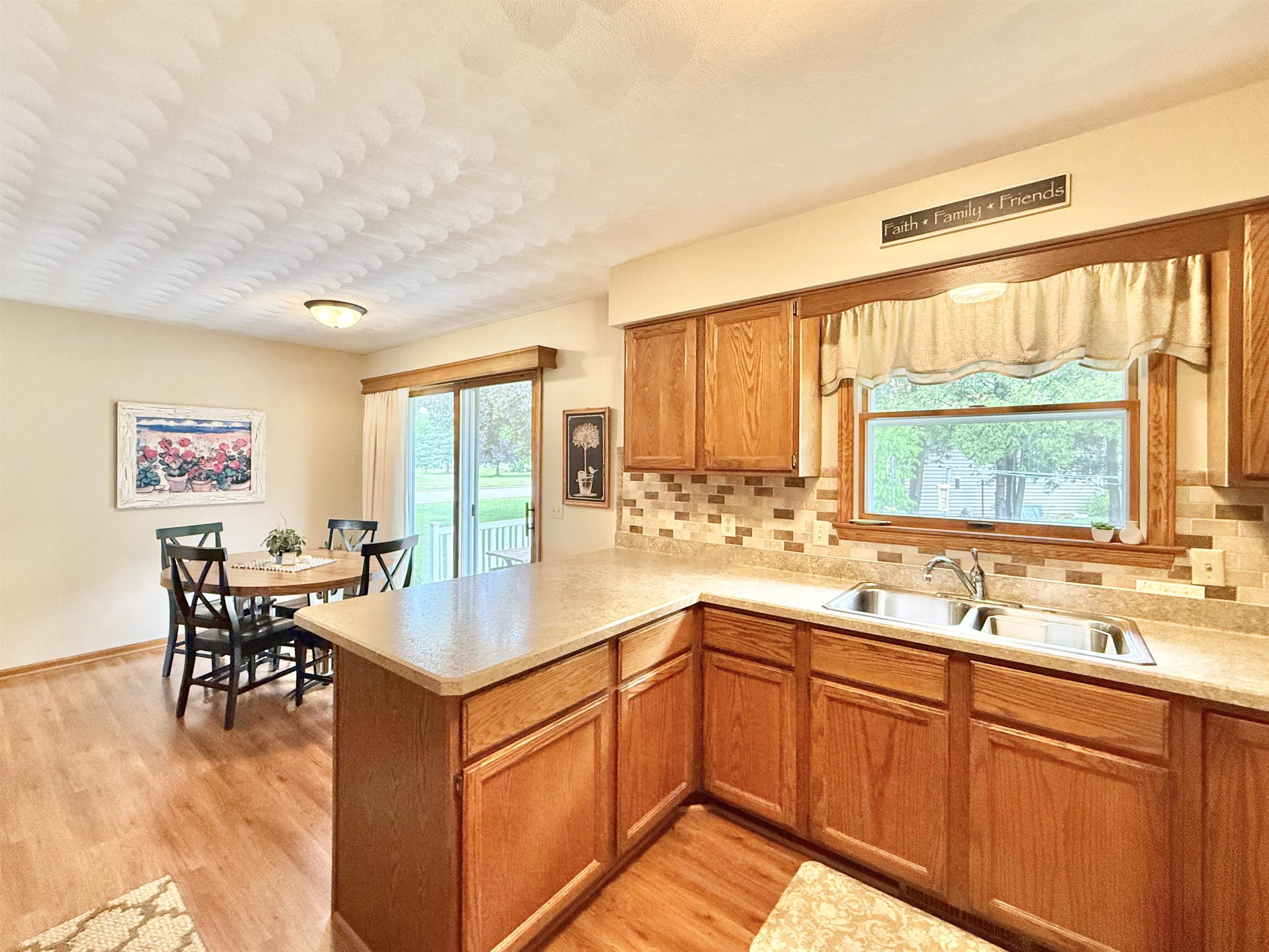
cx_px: 634
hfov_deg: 102.1
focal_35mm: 14
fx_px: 513
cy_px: 476
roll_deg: -2.3
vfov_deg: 85.7
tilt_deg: +0.8
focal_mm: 2.22
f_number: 2.2
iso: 250
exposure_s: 1/120
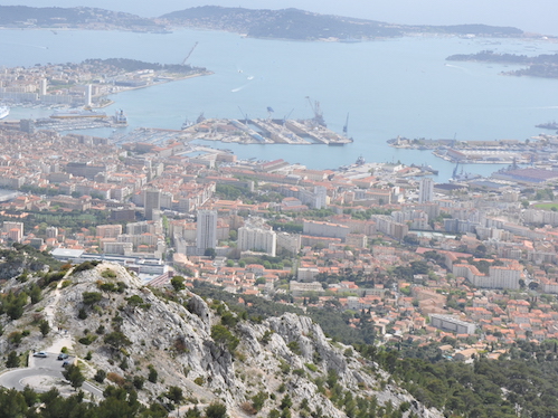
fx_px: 1302
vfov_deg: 18.2
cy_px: 134
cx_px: 127
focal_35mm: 81
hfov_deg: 23.9
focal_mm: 35
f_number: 13
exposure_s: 1/160
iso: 200
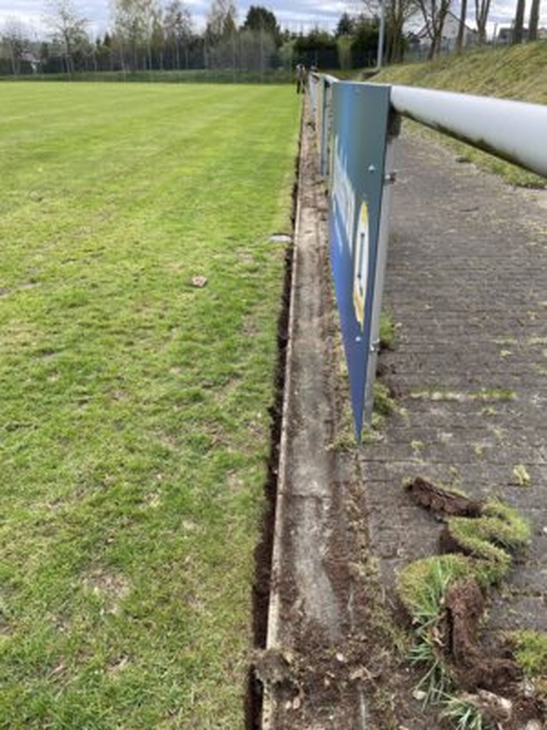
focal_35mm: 26
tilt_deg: -26.7
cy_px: 365
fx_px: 548
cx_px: 274
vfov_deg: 67.3
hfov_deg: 53.1
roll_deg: -0.3
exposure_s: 1/587
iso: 32
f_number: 1.6
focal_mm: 4.2
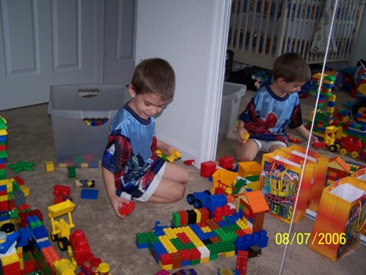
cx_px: 183
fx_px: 402
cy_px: 138
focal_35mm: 38
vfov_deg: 37.7
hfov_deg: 49.0
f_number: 2.8
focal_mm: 6.3
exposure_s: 1/60
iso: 140
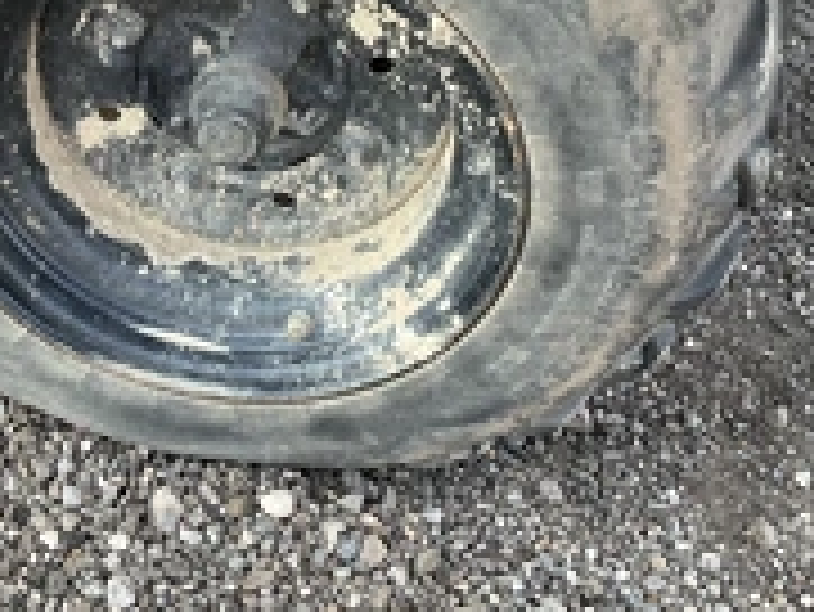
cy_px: 63
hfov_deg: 30.1
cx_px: 306
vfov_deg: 22.4
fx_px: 1506
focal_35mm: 64
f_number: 1.8
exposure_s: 1/122
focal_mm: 3
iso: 25
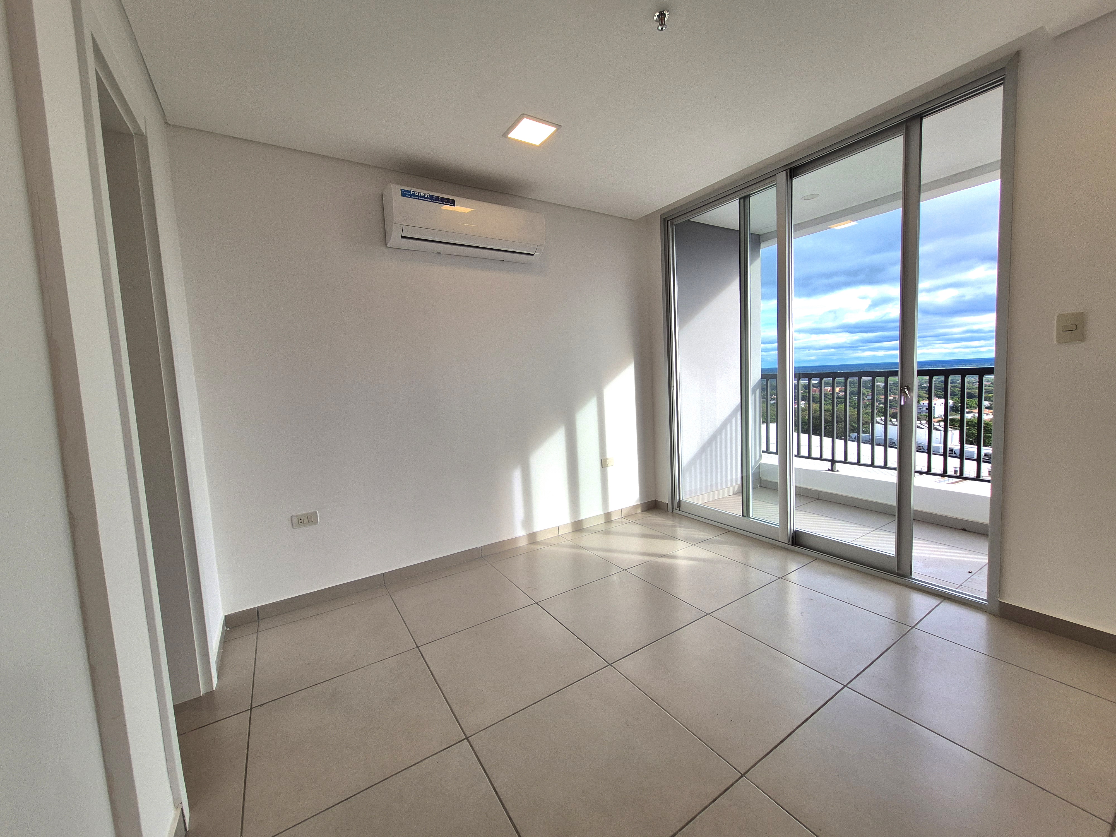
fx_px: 419
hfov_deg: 106.2
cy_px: 418
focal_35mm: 13
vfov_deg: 89.9
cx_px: 558
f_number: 2.2
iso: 50
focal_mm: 1.74
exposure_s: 1/400
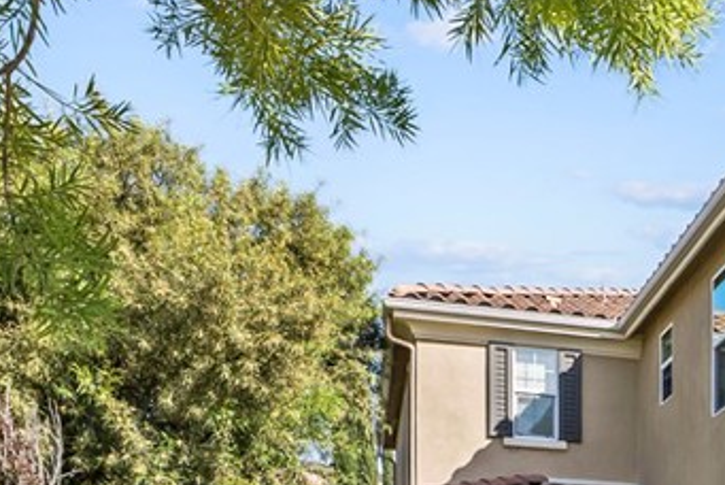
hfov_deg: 33.4
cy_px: 633
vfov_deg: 23.4
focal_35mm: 51
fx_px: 1028
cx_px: 814
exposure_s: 1/60
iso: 80
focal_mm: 17
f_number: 9
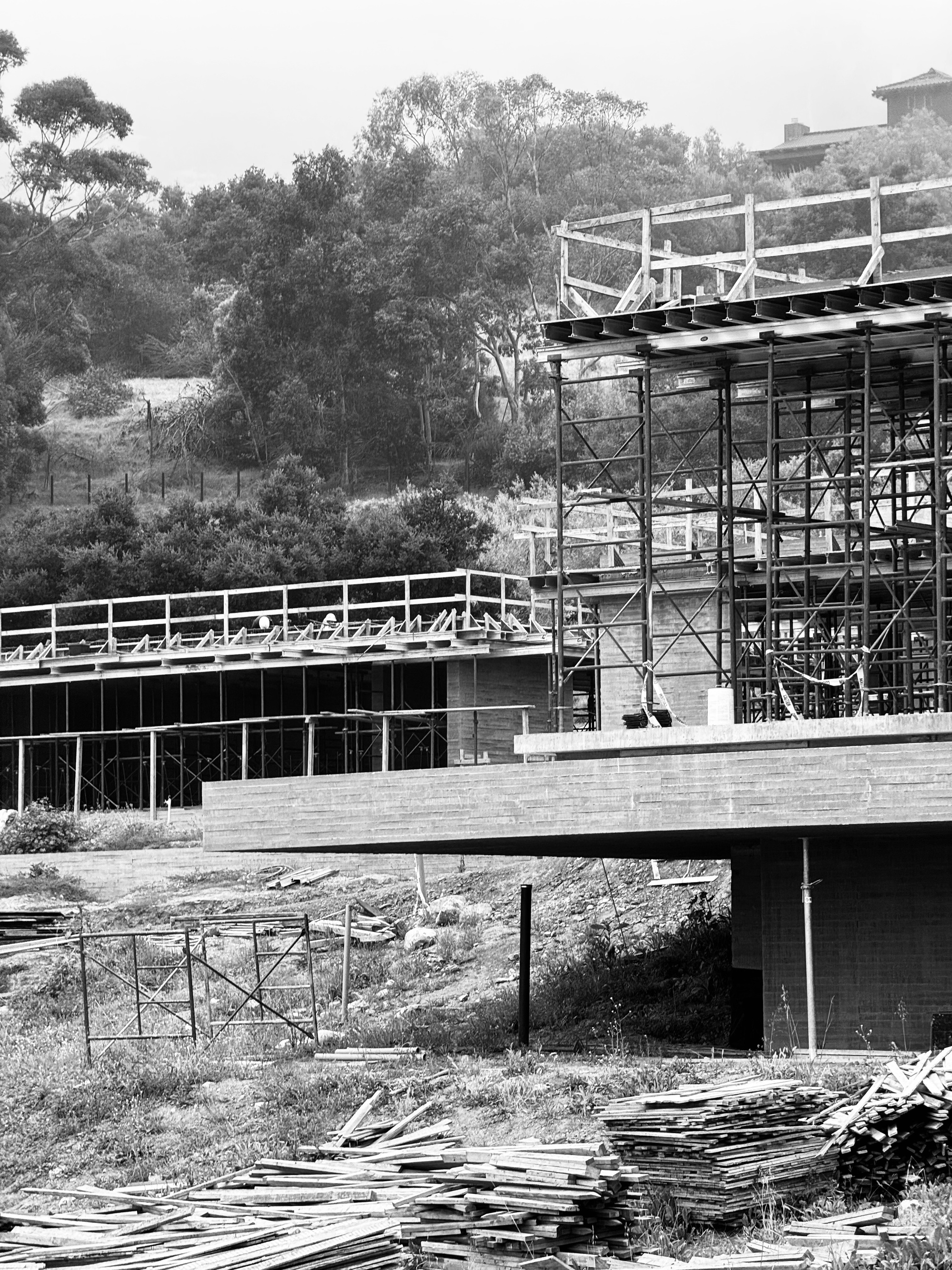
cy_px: 635
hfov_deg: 12.3
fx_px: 4401
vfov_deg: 16.4
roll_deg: +0.6
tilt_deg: +5.4
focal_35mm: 120
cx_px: 476
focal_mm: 15.66
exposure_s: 1/186
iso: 50
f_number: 2.8
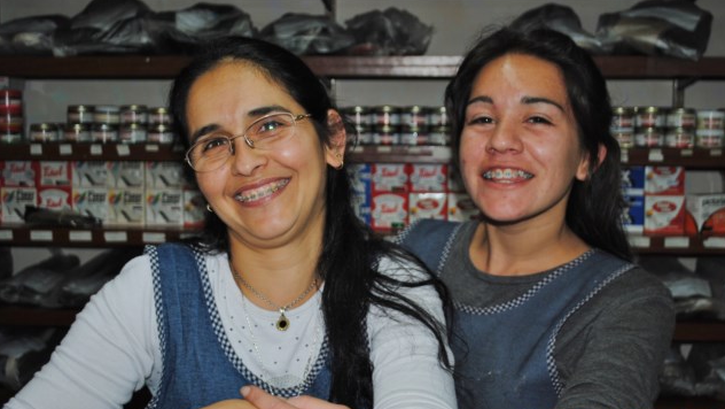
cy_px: 223
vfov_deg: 23.5
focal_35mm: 51
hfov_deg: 40.6
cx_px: 364
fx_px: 981
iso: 200
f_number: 4.8
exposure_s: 1/60
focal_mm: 32
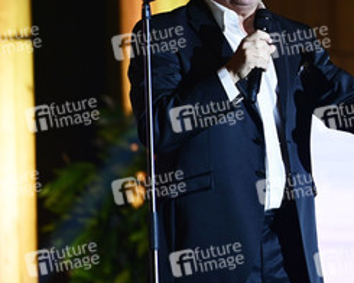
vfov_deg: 4.5
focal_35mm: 345
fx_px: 3615
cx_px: 313
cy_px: 79
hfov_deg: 5.6
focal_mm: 200
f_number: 2.8
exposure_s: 1/250
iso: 1000
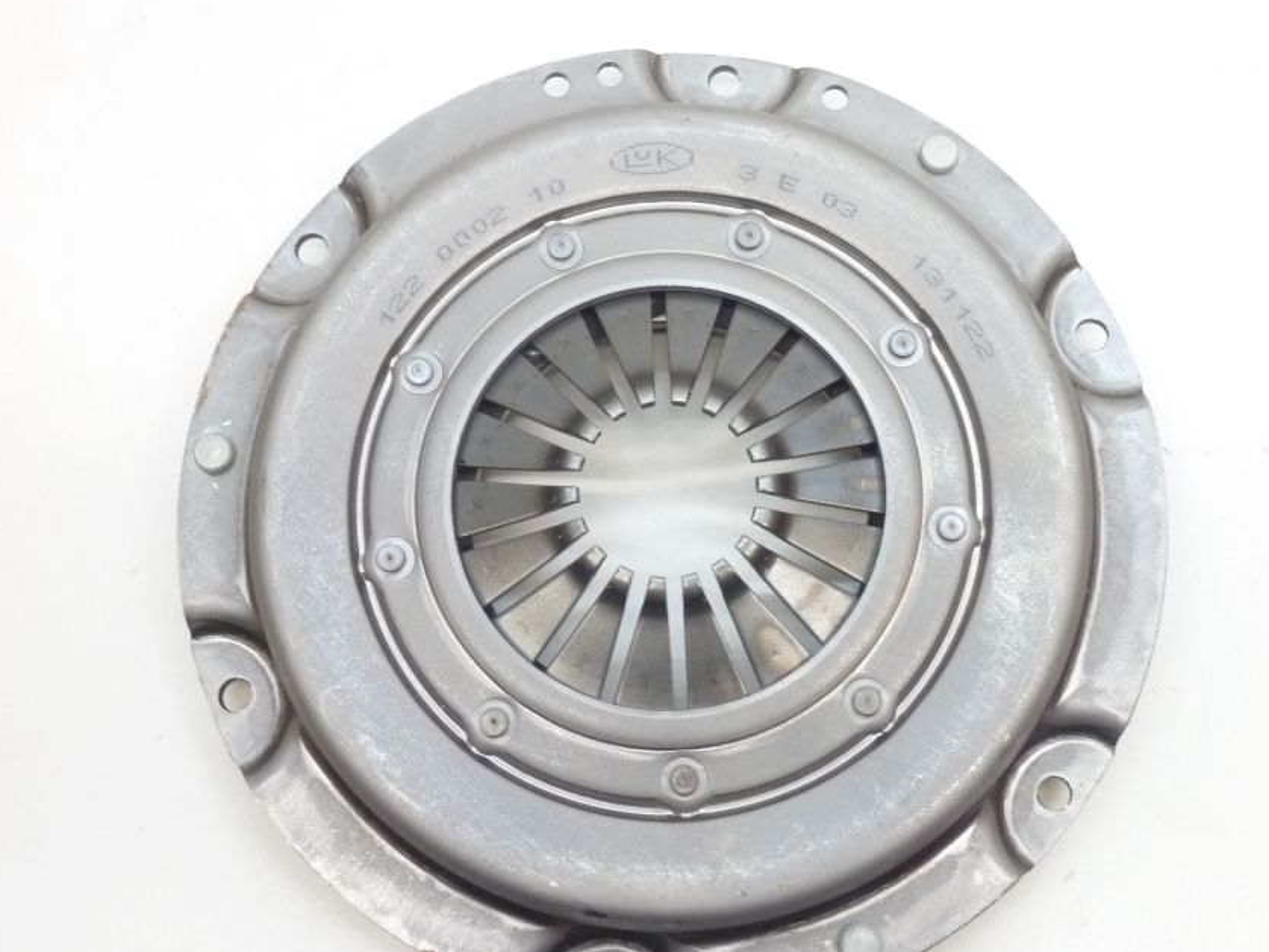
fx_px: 1797
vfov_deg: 29.7
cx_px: 672
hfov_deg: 38.9
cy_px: 509
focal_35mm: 49
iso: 400
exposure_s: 1/15
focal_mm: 7.3
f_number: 3.7
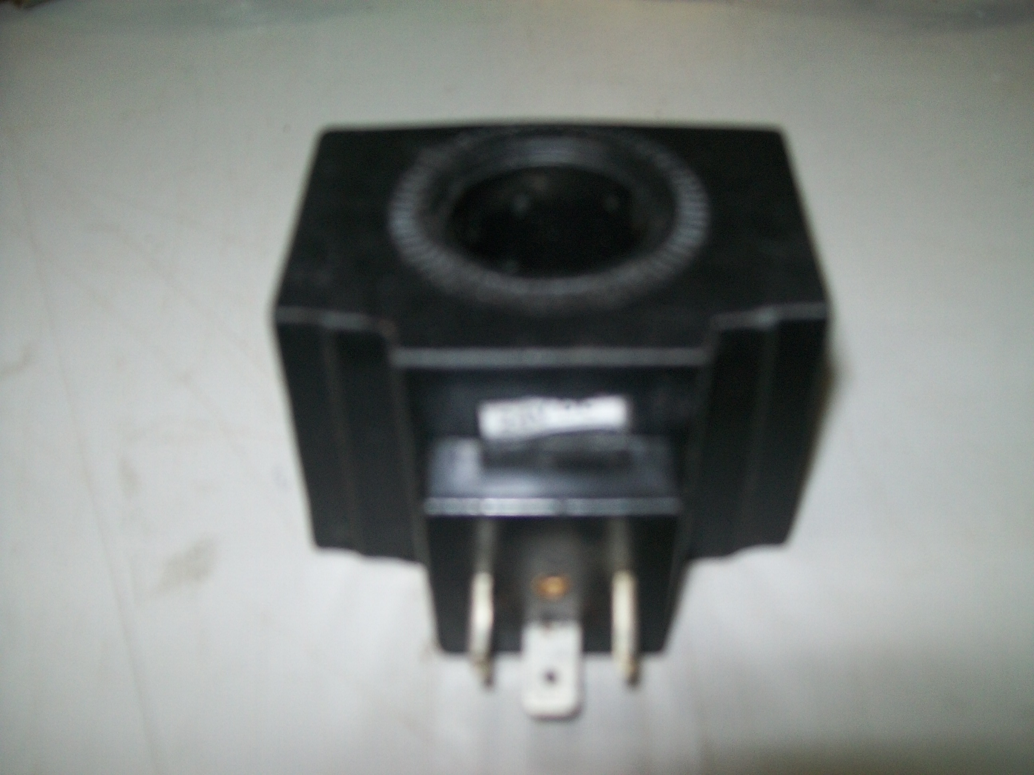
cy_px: 388
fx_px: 1075
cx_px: 517
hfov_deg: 51.4
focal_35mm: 36
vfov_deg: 39.7
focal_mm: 6
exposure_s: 1/30
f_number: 2.7
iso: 100
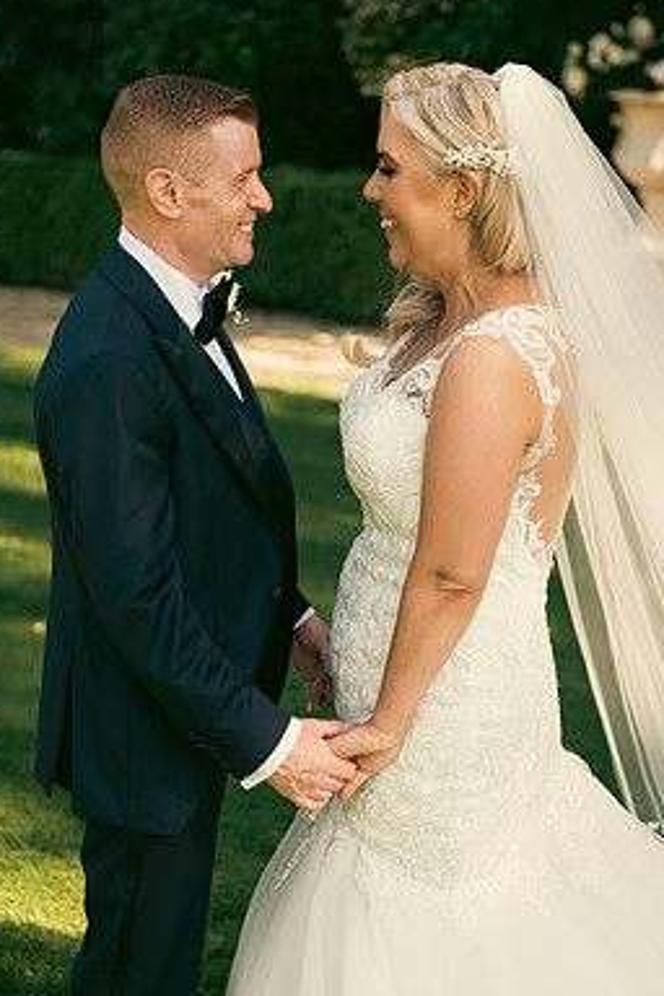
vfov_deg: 24.8
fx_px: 2268
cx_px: 350
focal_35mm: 82
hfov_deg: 16.7
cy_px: 503
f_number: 3.5
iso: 200
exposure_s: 1/400
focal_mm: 70
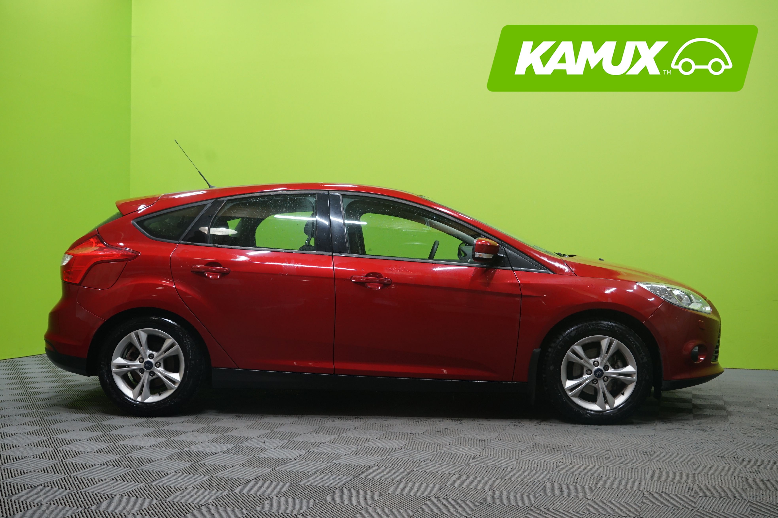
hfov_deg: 49.6
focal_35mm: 39
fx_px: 843
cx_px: 389
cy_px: 259
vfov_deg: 34.2
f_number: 5.6
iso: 800
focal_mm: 39
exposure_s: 1/25
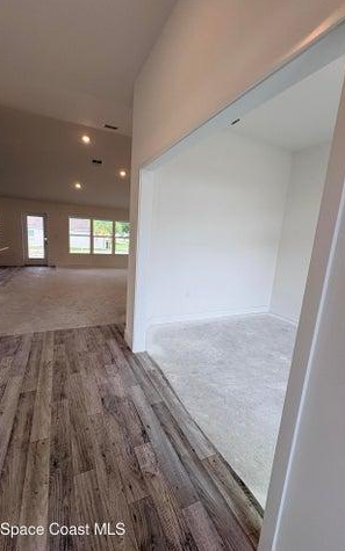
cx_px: 157
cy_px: 276
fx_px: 226
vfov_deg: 101.5
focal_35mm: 15
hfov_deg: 74.6
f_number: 2.2
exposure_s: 1/120
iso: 50
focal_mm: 2.22
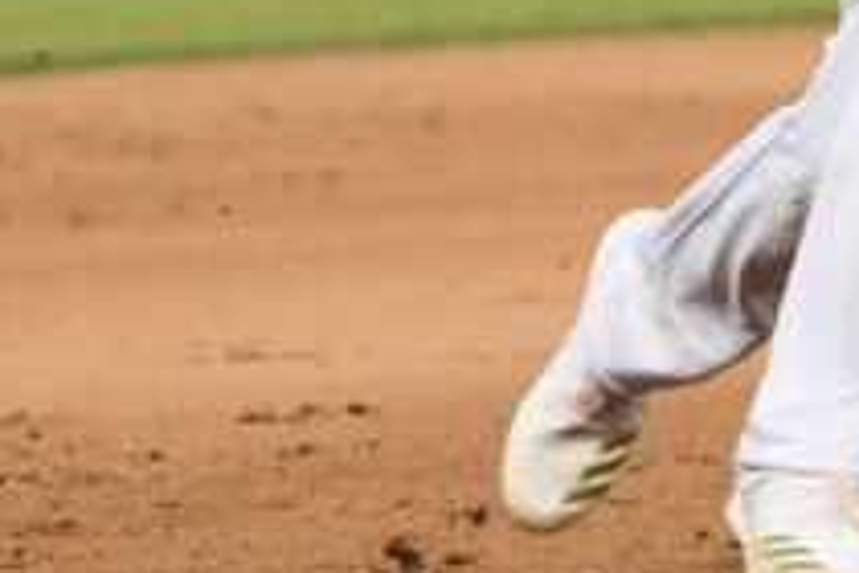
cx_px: 1231
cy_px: -100
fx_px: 21866
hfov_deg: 2.2
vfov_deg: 1.5
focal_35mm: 916
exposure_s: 1/800
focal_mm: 125
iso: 1600
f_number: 2.8
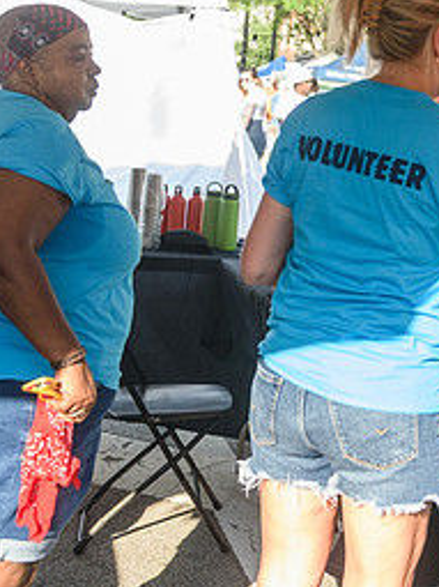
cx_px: 612
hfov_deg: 17.0
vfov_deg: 24.3
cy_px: 178
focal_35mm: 80
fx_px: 1354
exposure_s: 1/320
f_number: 5
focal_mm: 32
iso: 250
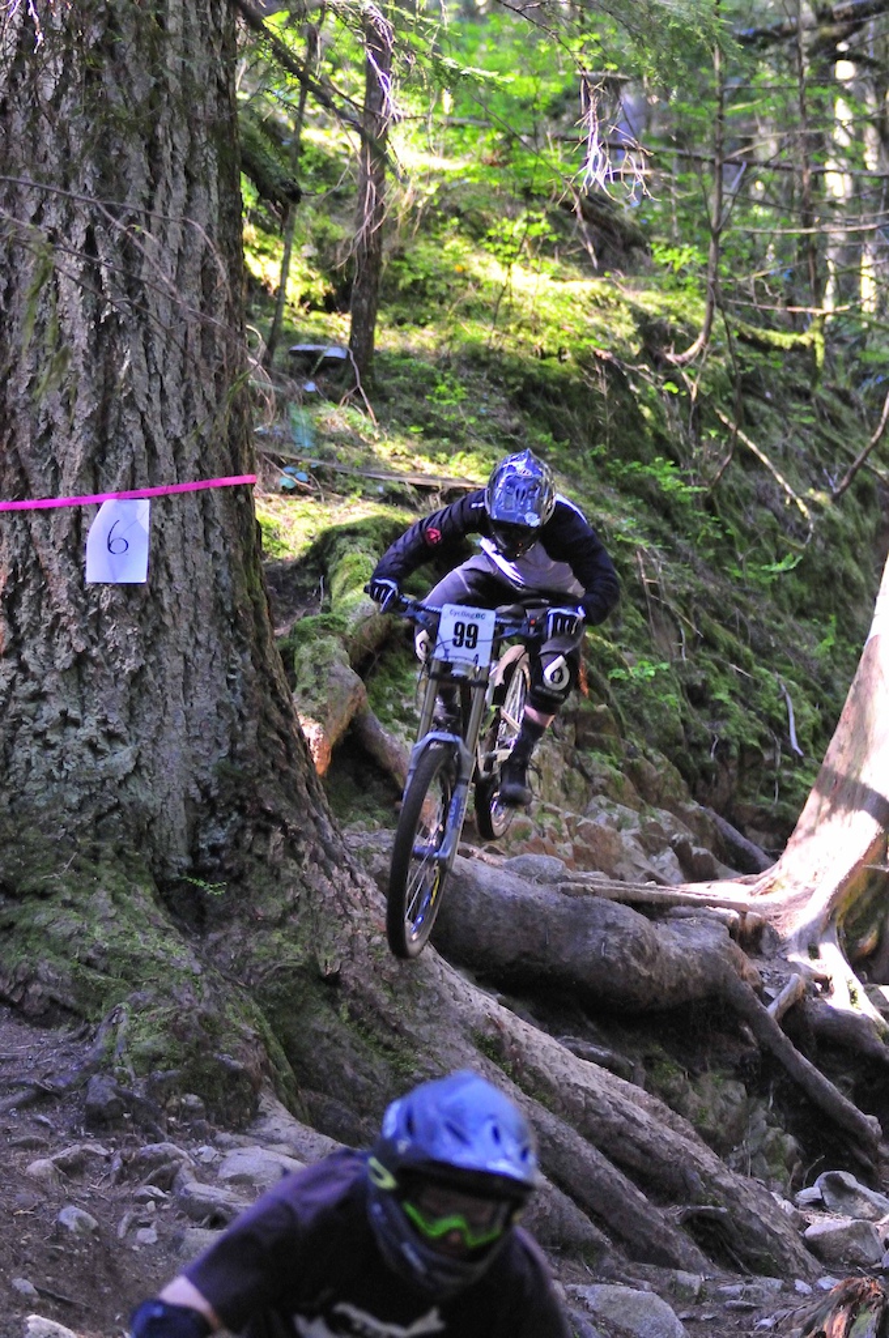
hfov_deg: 11.4
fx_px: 4457
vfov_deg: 17.1
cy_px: 669
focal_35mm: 120
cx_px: 444
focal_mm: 80
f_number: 2.8
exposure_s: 1/250
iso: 3200
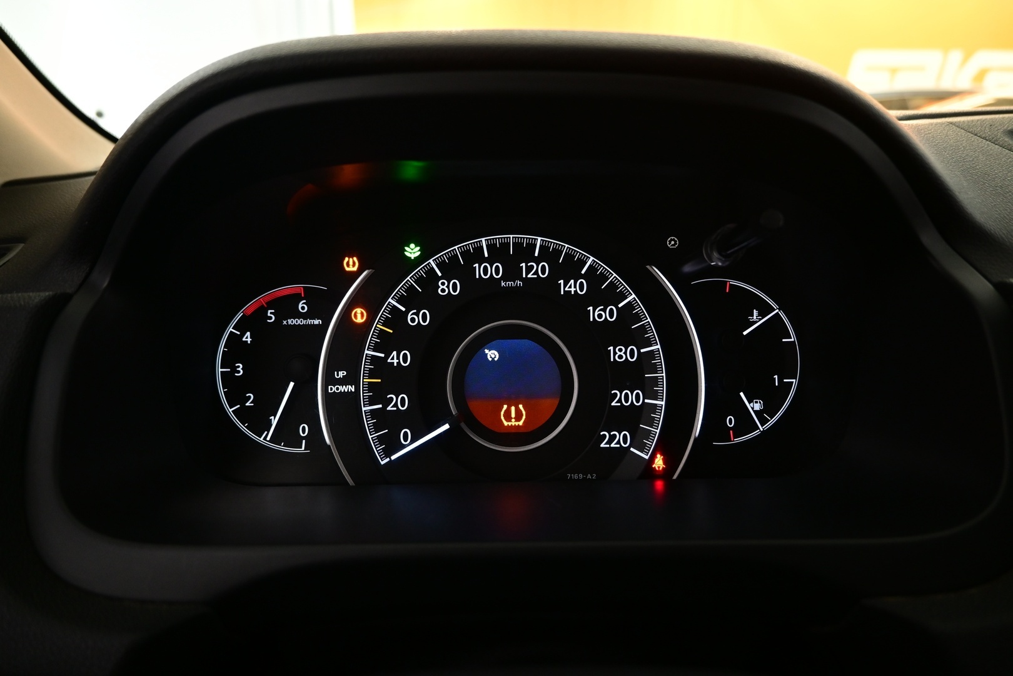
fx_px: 675
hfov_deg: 73.7
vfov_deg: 53.1
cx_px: 506
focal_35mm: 24
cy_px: 338
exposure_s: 1/25
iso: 900
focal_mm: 16
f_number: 3.5
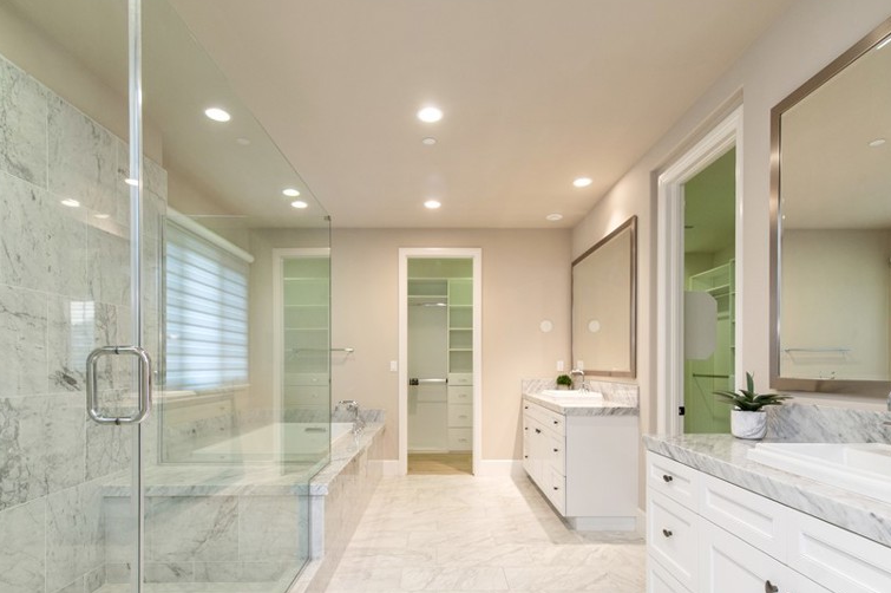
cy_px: 367
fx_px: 470
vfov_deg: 63.6
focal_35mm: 19
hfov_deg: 87.0
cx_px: 441
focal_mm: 14
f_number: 4
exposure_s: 1/60
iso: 640
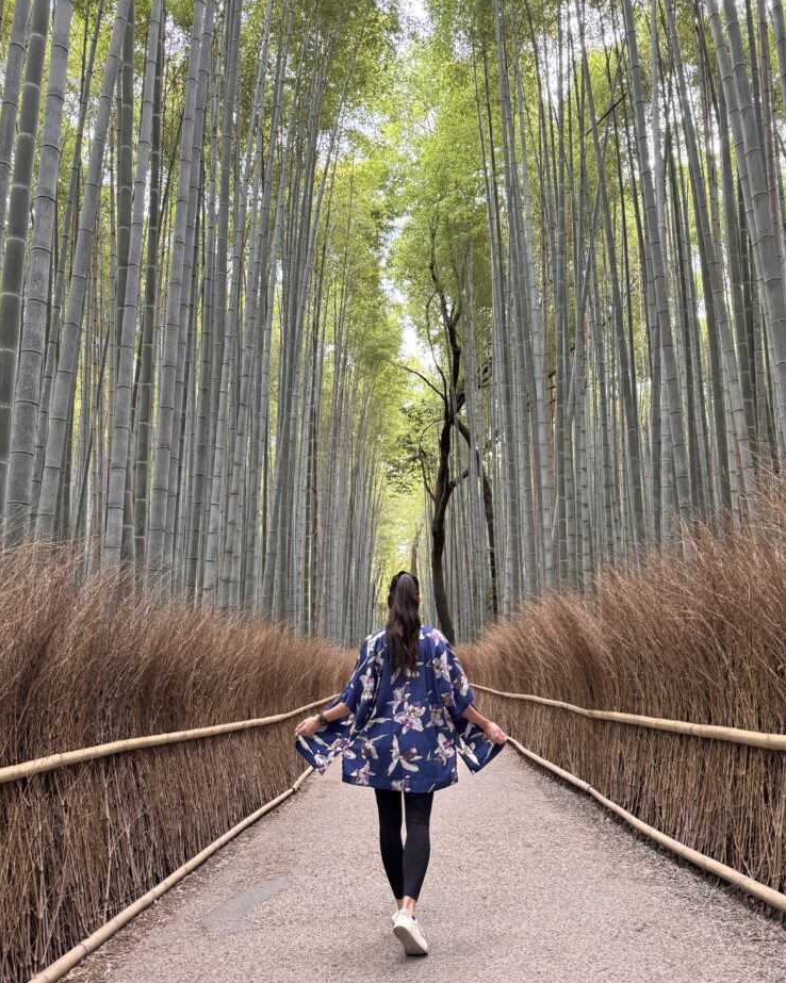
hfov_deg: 54.9
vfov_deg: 66.0
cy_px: 519
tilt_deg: +9.5
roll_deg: +1.0
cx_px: 407
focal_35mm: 26
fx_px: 756
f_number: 1.78
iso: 400
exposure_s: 1/60
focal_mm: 6.76
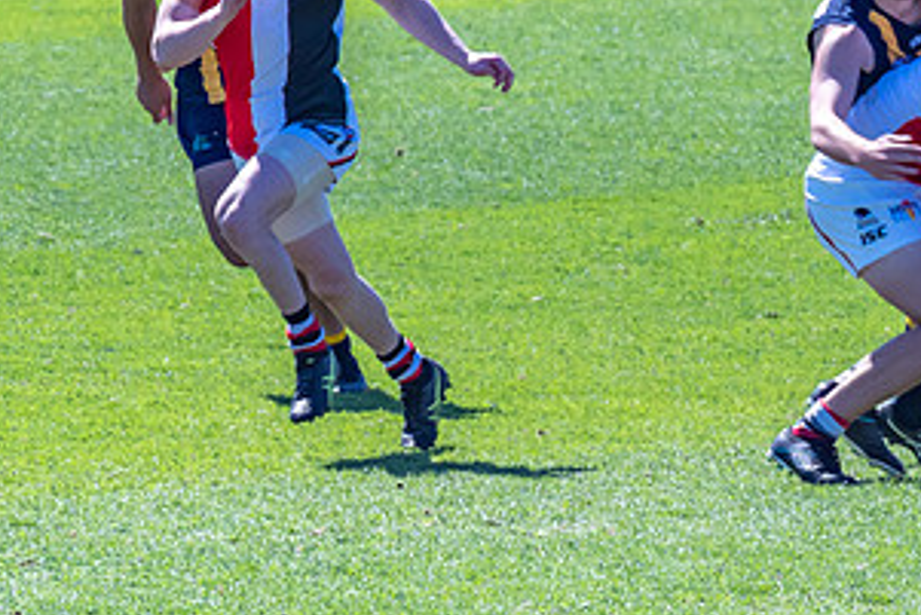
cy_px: 330
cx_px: 1036
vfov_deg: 0.9
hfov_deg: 1.3
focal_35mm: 1567
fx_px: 40106
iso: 800
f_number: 13
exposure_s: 1/640
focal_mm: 420
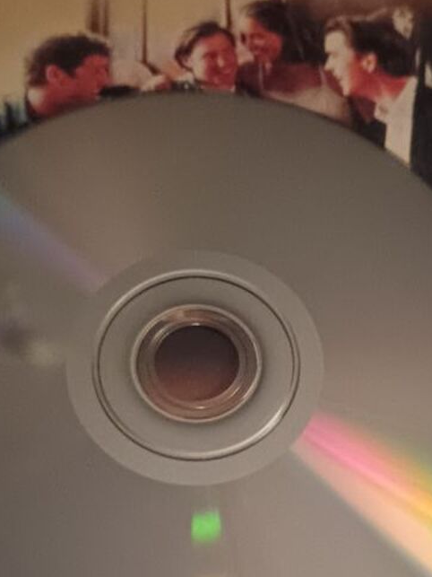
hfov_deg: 25.9
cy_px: 342
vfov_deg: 34.3
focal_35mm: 56
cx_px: 295
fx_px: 932
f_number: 1.9
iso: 12999
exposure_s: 1/10
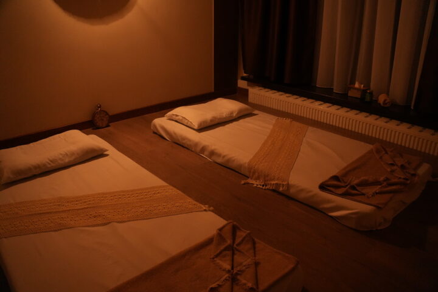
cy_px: 146
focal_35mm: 27
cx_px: 219
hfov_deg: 67.4
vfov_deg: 47.9
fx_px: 328
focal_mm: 18
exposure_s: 1/100
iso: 3200
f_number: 2.8
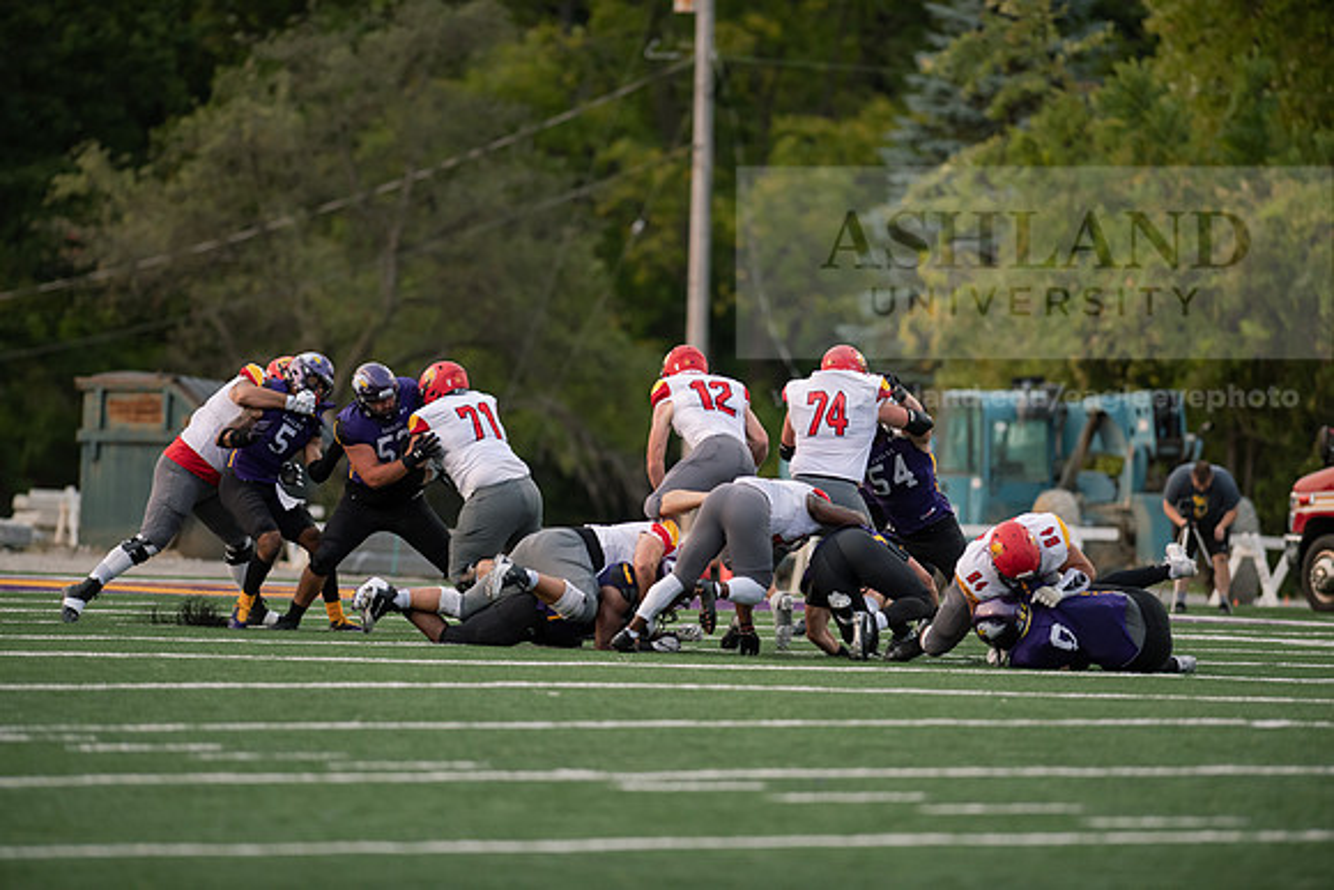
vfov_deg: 4.6
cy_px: 445
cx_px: 667
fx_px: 11119
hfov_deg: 6.9
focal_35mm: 300
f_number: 3.2
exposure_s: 1/1250
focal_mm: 300
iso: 1250
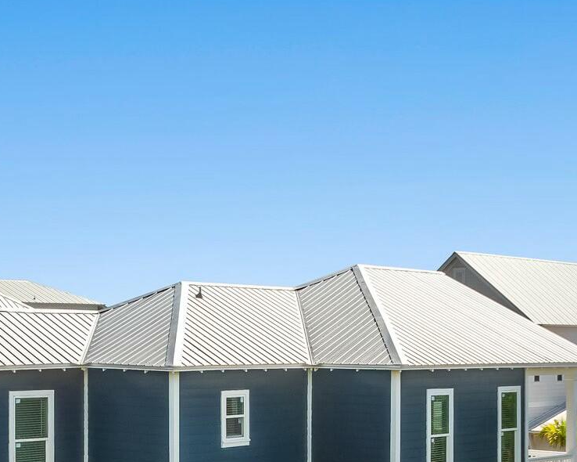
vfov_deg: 21.6
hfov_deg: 28.9
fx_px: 1110
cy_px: 570
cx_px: 189
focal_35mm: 65
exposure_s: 1/400
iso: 100
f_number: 5
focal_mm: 12.29
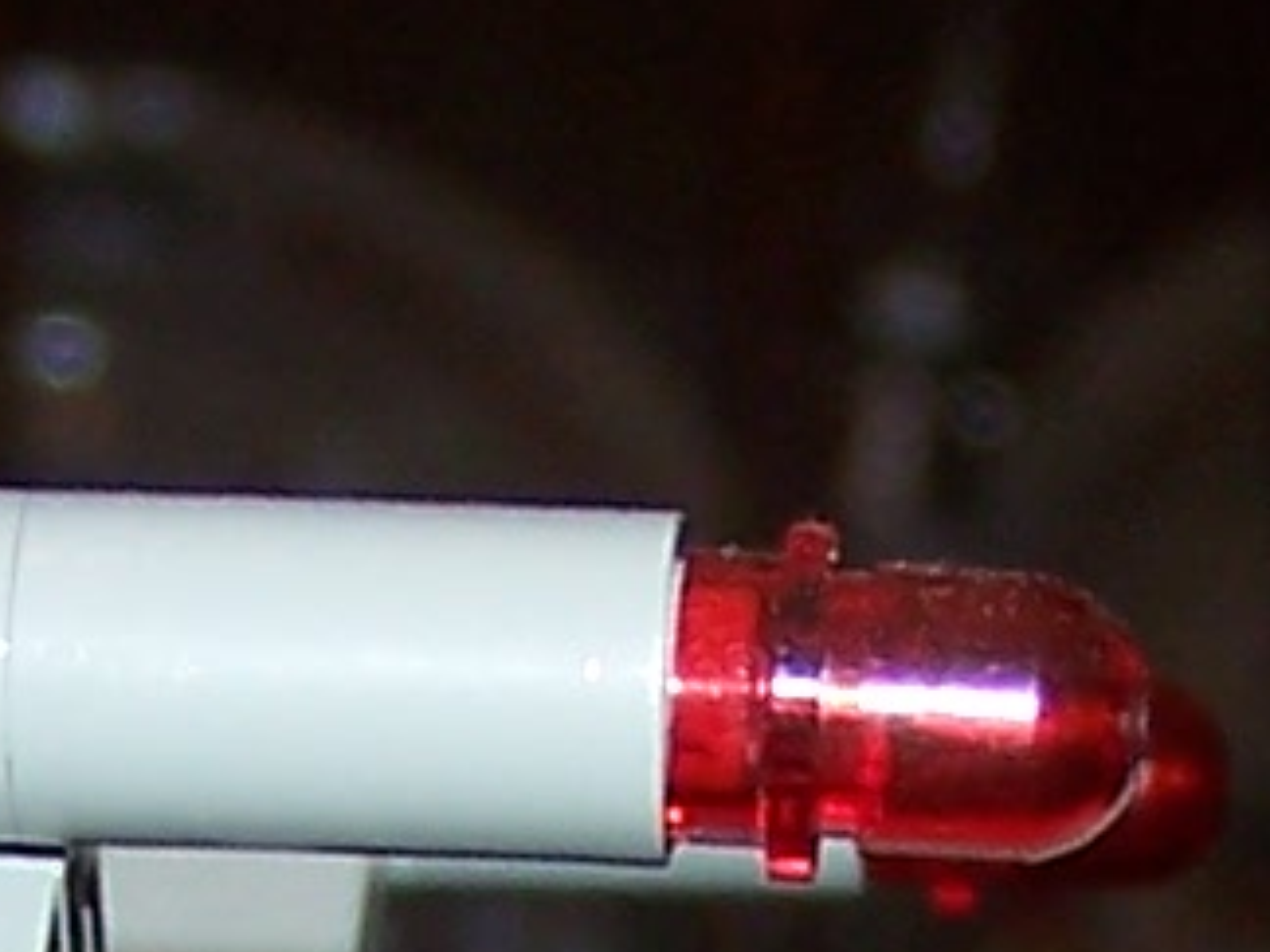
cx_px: 847
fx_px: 11080
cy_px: 2006
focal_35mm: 302
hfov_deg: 6.6
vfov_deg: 4.8
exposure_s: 1/60
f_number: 2.8
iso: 80
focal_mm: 6.3
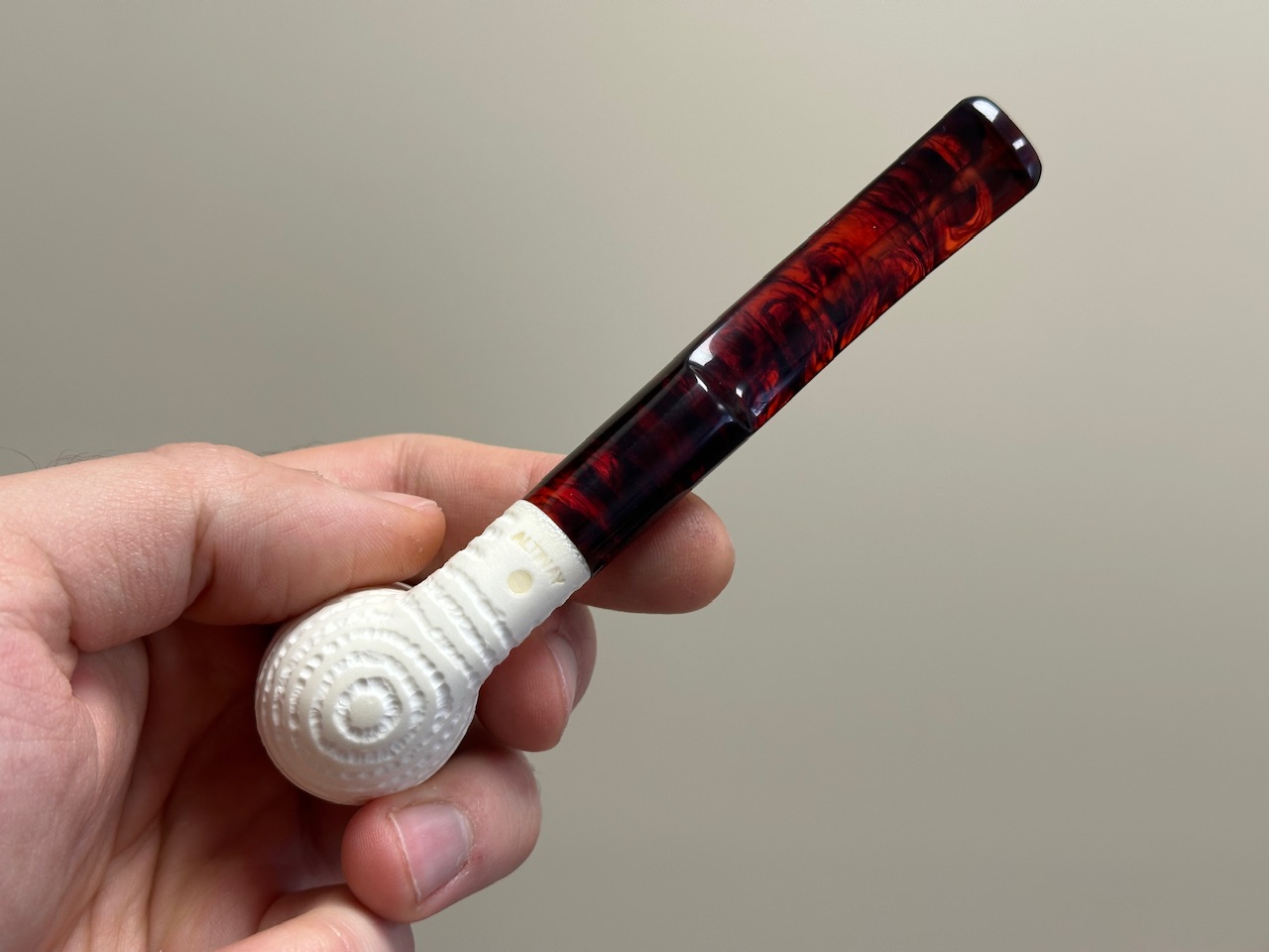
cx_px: 634
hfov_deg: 39.7
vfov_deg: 30.3
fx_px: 1760
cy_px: 476
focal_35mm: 48
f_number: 1.78
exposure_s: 1/113
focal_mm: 6.86
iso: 80
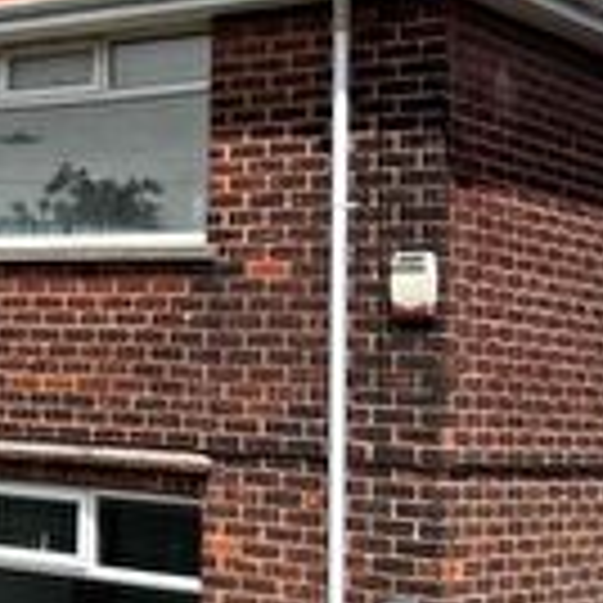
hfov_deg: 18.6
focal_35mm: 90
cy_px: 178
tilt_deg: +7.1
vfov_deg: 19.2
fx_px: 1774
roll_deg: -1.2
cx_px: -36
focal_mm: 4.2
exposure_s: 1/3040
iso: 32
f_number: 1.6
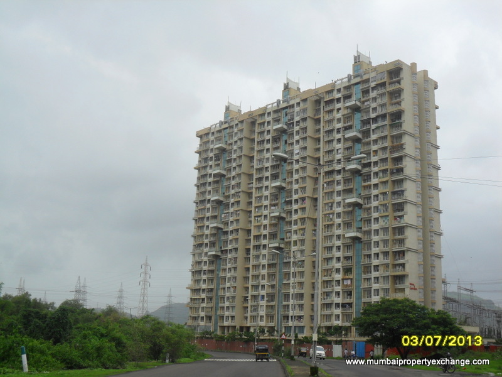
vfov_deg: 32.9
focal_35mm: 44
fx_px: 638
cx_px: 251
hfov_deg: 42.9
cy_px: 188
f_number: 4.5
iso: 100
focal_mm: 7.8
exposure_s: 1/500
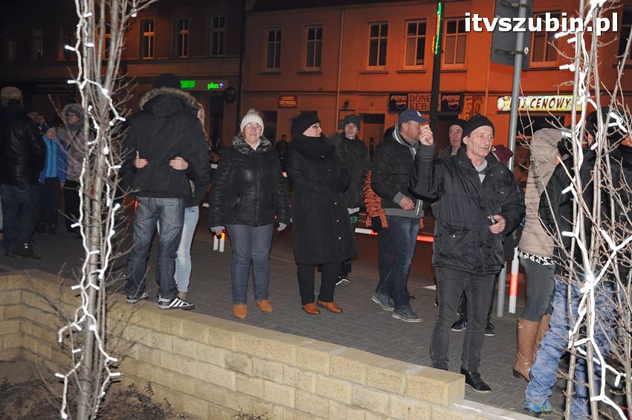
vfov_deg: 31.8
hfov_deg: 46.4
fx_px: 737
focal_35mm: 42
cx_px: 316
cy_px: 210
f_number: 4.5
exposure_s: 1/60
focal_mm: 28
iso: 1250
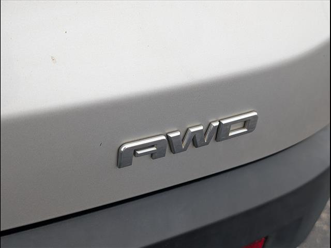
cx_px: 166
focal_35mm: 49
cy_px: 124
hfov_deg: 38.9
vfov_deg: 29.7
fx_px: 469
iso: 32
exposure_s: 1/385
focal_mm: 6.9
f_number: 1.68
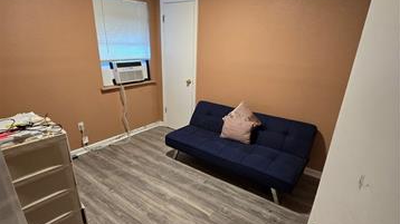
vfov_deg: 58.0
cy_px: 130
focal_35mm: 19
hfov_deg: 89.6
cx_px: 200
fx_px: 201
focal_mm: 2.2
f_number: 2.2
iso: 640
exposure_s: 1/60
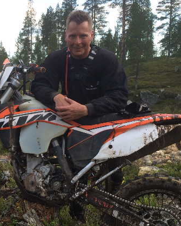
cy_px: 152
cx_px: 19
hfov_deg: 26.3
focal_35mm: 56
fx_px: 375
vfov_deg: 33.2
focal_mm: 4.12
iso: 32
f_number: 2.2
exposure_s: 1/270
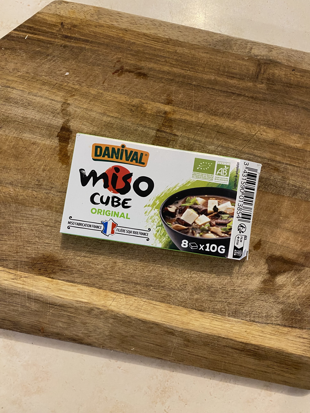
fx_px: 310
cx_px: 155
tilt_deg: -86.4
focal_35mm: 26
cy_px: 206
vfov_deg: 67.3
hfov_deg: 53.1
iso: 400
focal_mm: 4.25
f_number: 1.8
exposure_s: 1/33
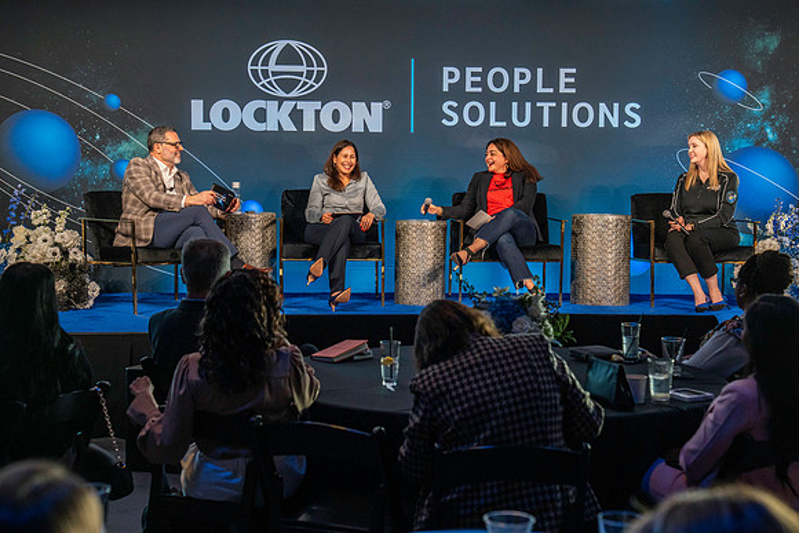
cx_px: 393
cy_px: 257
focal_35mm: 61
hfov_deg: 32.9
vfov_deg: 22.3
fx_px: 1354
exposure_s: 1/200
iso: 4000
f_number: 4.5
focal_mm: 59
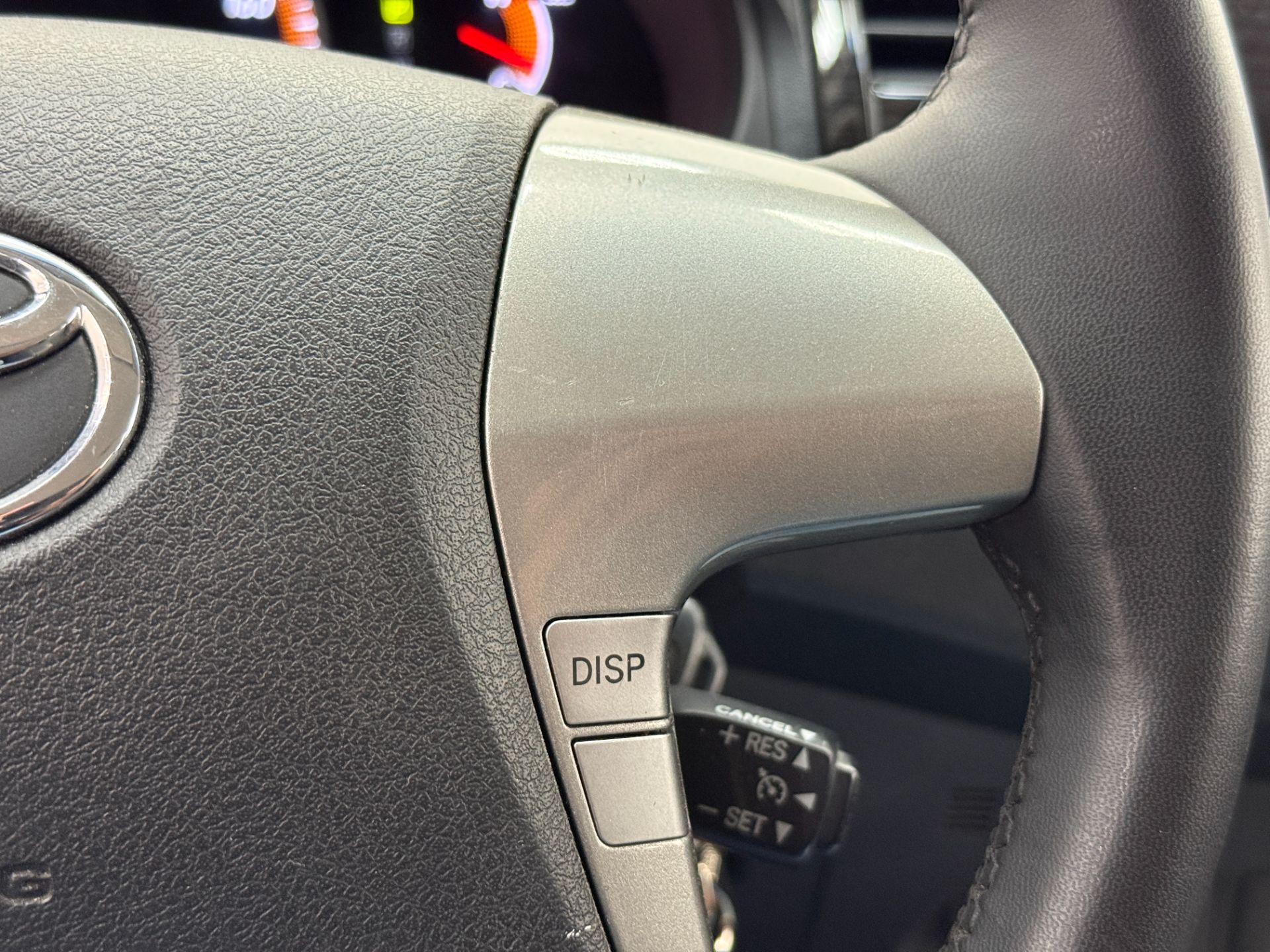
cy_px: 476
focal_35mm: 48
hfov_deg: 39.7
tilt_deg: -23.1
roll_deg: -2.6
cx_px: 635
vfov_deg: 30.3
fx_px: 1761
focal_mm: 6.76
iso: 400
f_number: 1.78
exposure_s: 1/40
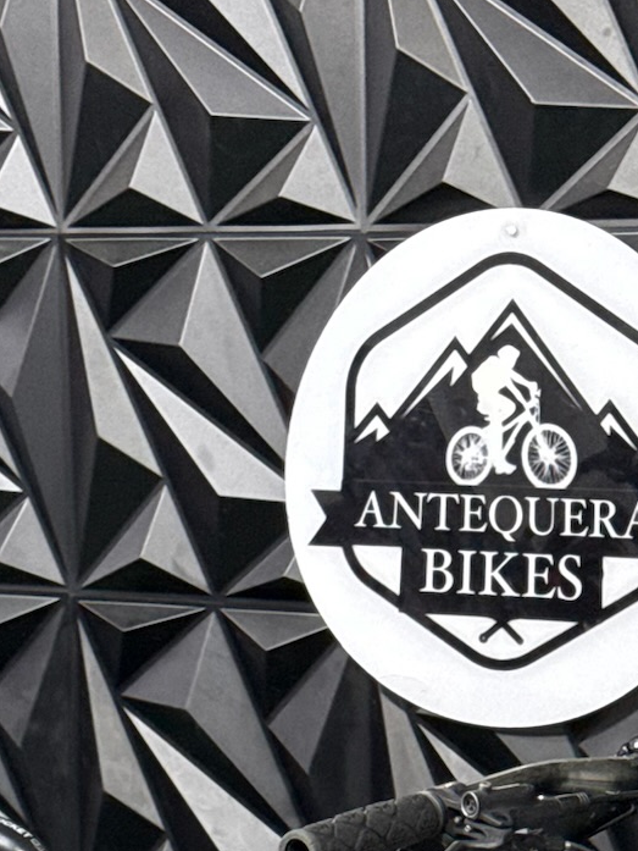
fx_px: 3464
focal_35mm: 141
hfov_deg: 10.5
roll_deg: +0.8
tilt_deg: -11.9
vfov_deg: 13.6
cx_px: 364
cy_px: 1012
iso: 250
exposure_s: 1/60
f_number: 1.78
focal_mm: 6.76
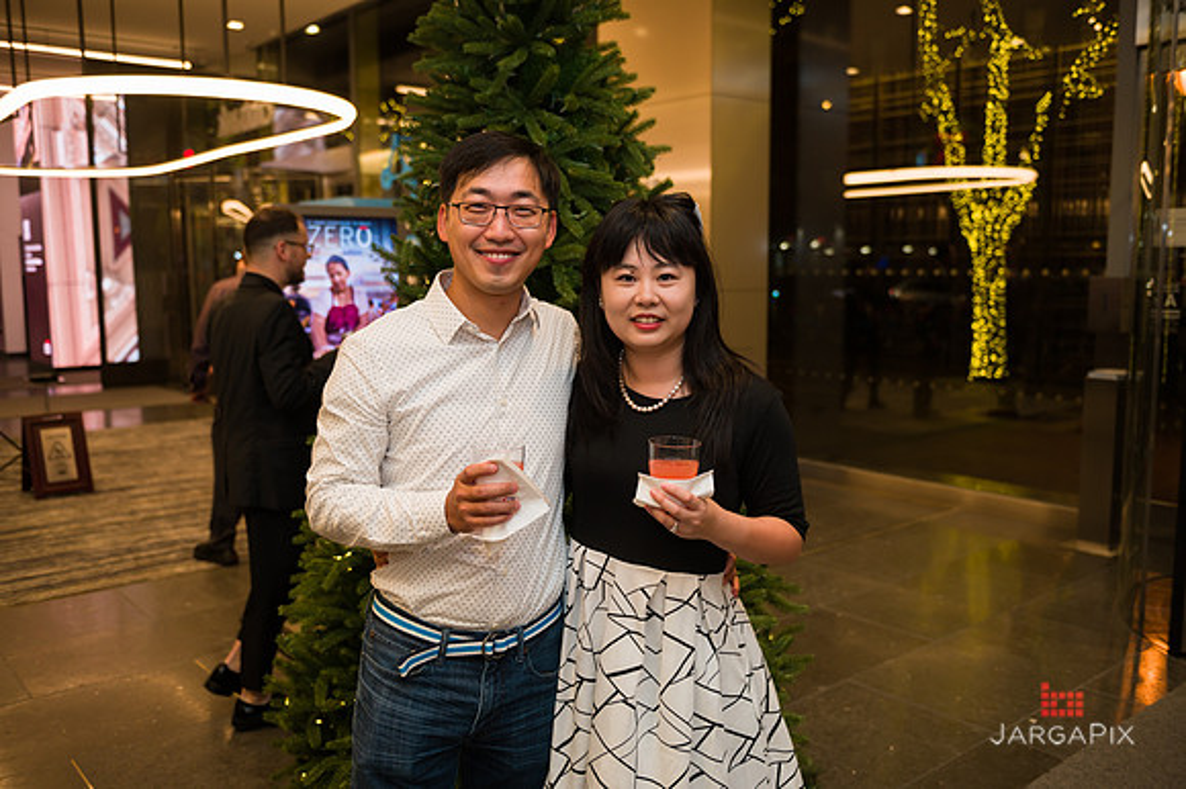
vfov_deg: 41.1
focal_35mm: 32
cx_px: 593
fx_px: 1054
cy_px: 394
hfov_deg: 58.7
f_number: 3.2
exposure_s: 1/200
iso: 400
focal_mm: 32
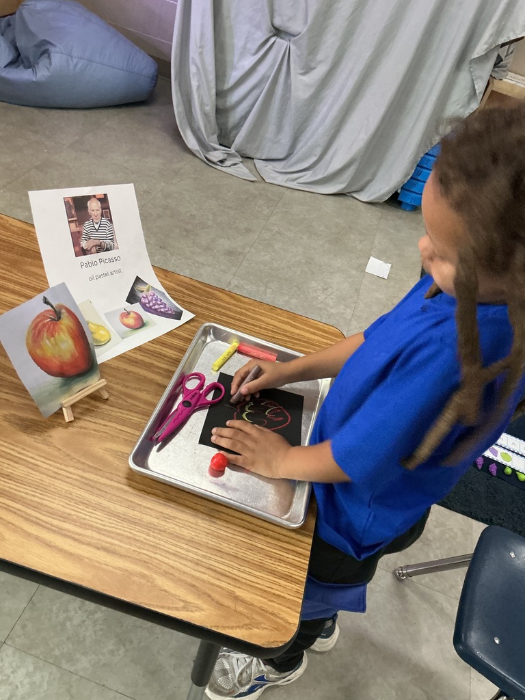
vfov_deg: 61.7
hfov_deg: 48.2
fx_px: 586
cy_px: 350
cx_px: 262
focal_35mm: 29
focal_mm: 3
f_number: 1.8
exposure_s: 1/30
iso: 320
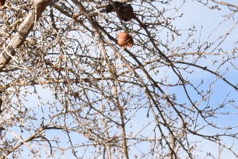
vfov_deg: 3.5
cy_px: -72
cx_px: -163
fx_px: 2624
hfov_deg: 5.1
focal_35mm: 397
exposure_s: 1/250
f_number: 8
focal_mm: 50
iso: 200
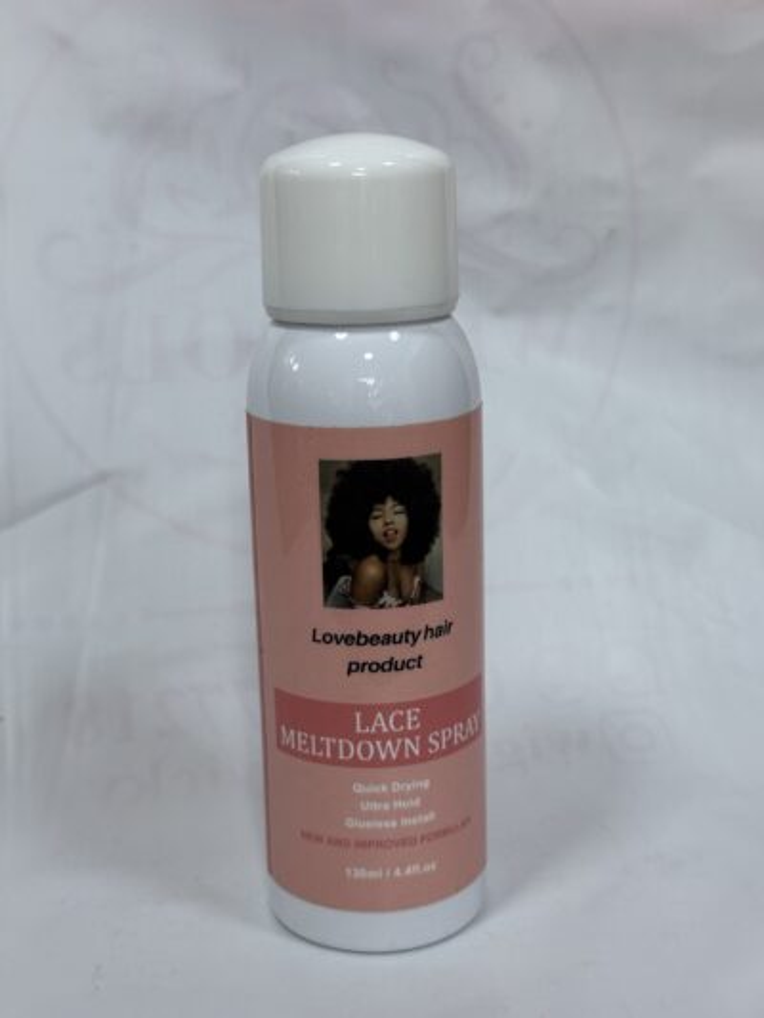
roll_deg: +1.5
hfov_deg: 30.3
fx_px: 1412
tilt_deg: -17.6
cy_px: 509
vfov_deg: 39.6
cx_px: 382
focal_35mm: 48
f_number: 1.78
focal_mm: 6.76
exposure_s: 1/131
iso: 50
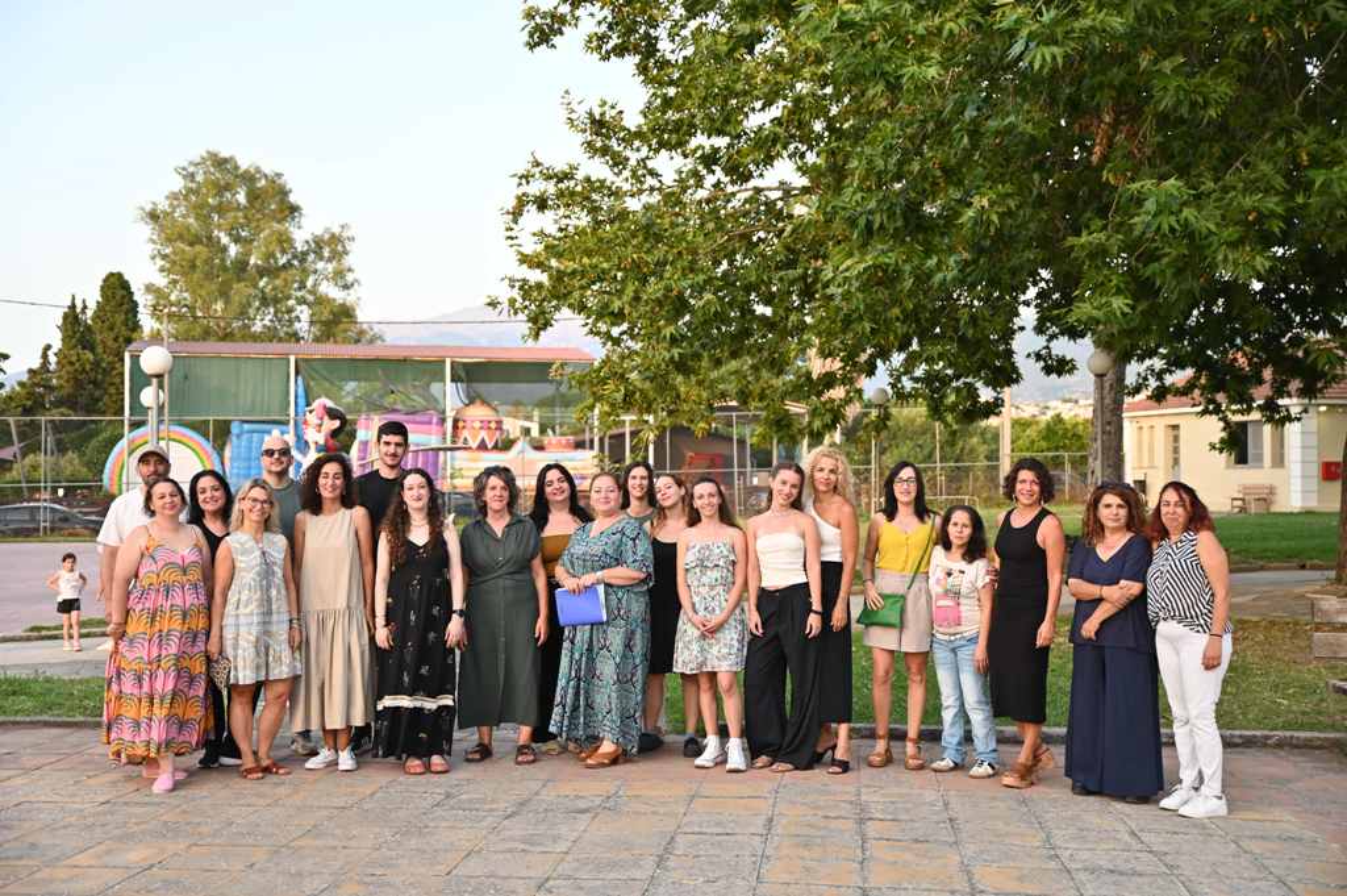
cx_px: 674
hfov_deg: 48.5
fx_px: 1495
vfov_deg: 33.3
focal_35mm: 40
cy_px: 448
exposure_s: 1/320
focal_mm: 40
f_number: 2.8
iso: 250
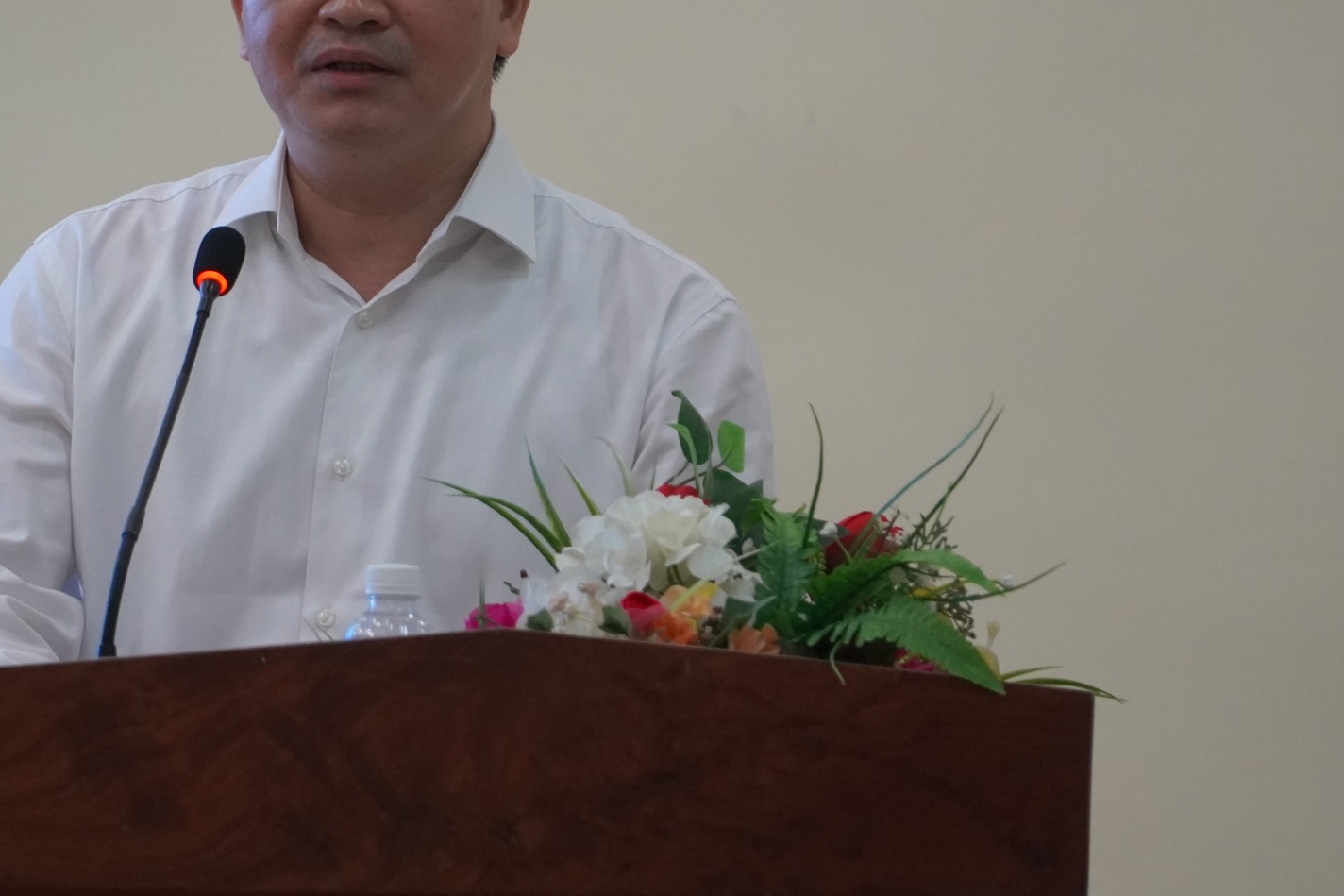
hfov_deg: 8.1
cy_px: 210
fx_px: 9511
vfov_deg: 5.4
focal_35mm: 255
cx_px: 344
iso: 2000
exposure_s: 1/200
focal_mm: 105
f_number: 4
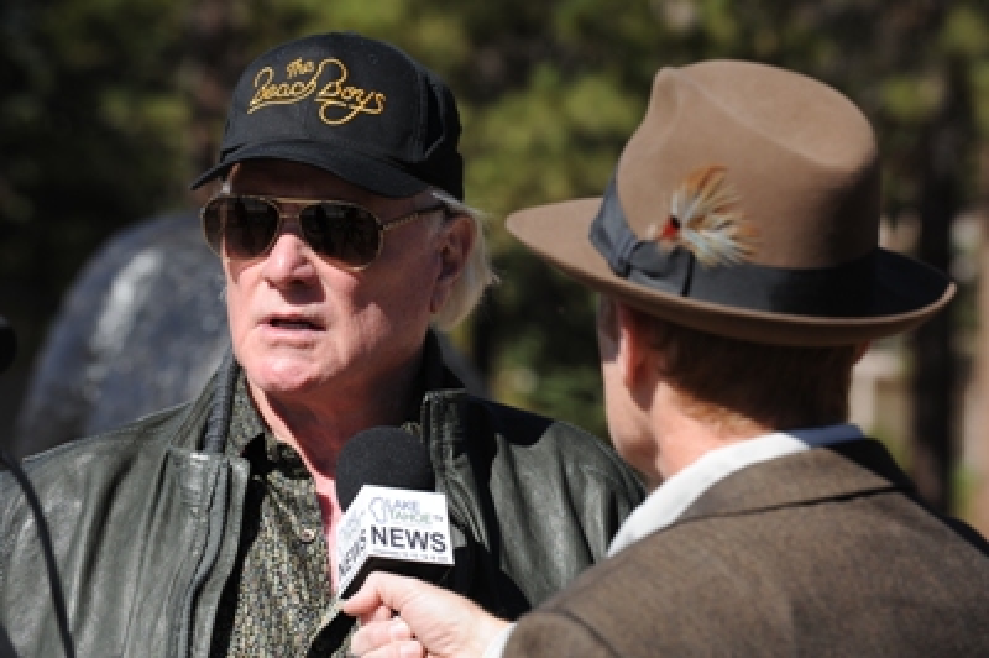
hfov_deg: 10.3
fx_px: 5490
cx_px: 494
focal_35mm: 200
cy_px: 329
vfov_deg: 6.9
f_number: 9
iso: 200
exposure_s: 1/250
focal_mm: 200
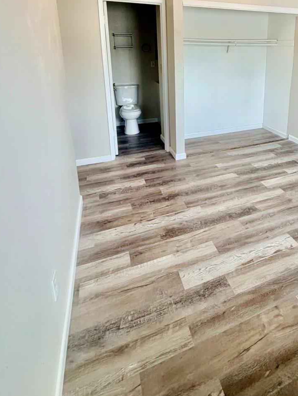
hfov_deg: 59.1
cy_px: 109
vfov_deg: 72.1
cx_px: 209
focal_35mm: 22
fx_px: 252
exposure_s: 1/120
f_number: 2.2
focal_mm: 2.22
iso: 250
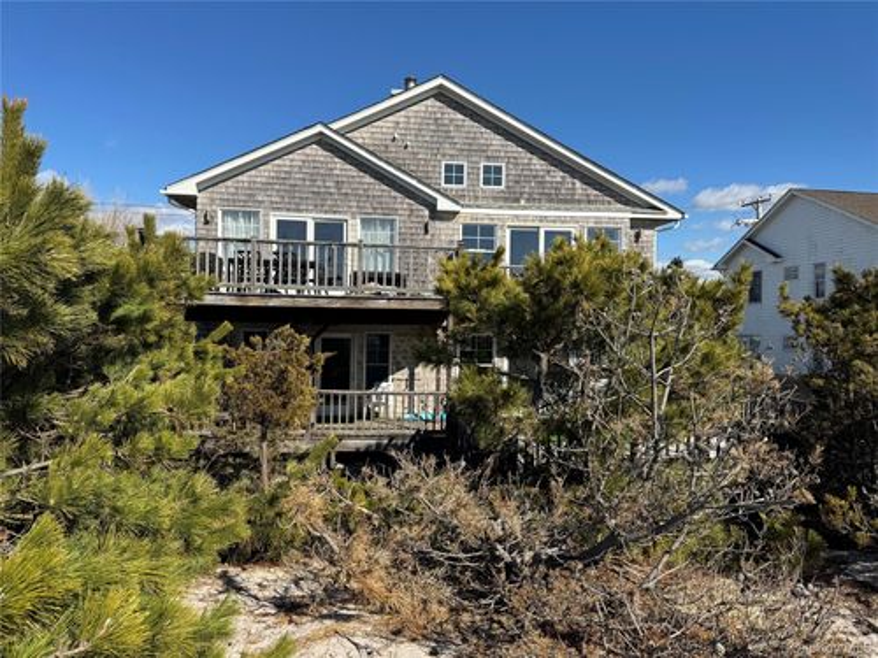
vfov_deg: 56.8
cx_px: 439
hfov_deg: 71.6
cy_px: 329
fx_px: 609
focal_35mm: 24
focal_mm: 6.76
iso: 80
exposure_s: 1/4049
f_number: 1.78
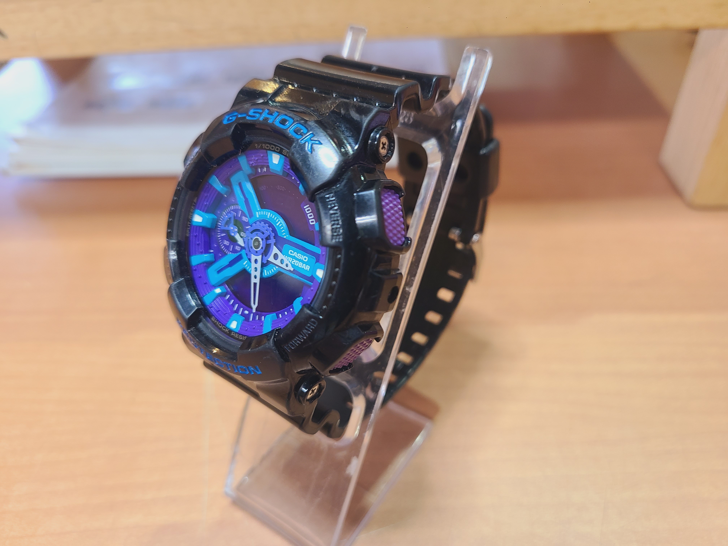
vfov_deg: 53.1
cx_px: 364
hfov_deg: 67.3
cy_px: 273
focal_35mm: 26
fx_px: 547
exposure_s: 1/50
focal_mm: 5.4
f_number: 1.8
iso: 160
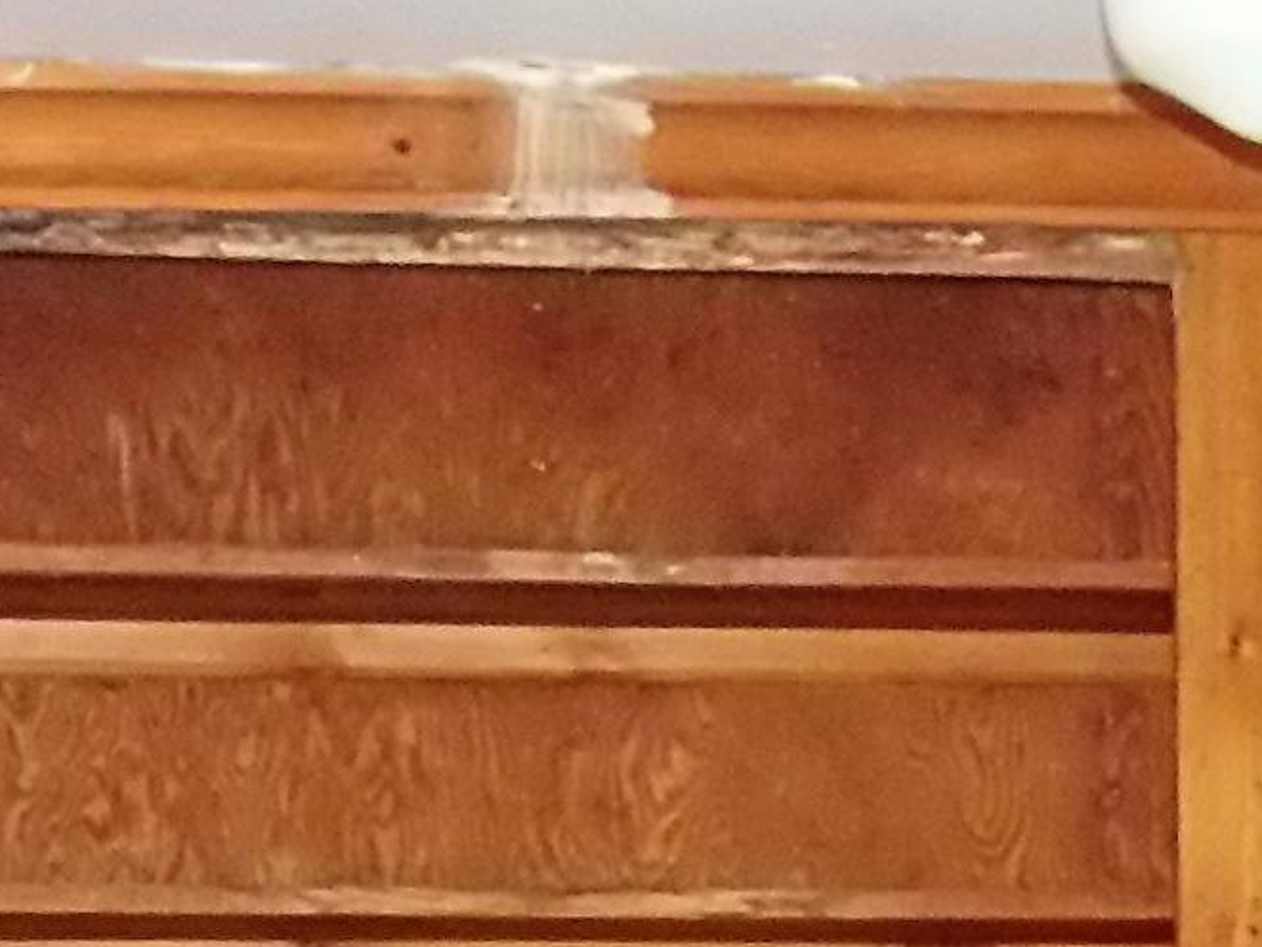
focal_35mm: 186
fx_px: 6782
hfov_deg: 10.6
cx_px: 1186
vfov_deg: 7.5
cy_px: 2127
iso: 640
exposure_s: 1/30
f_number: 3.6
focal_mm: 7.2
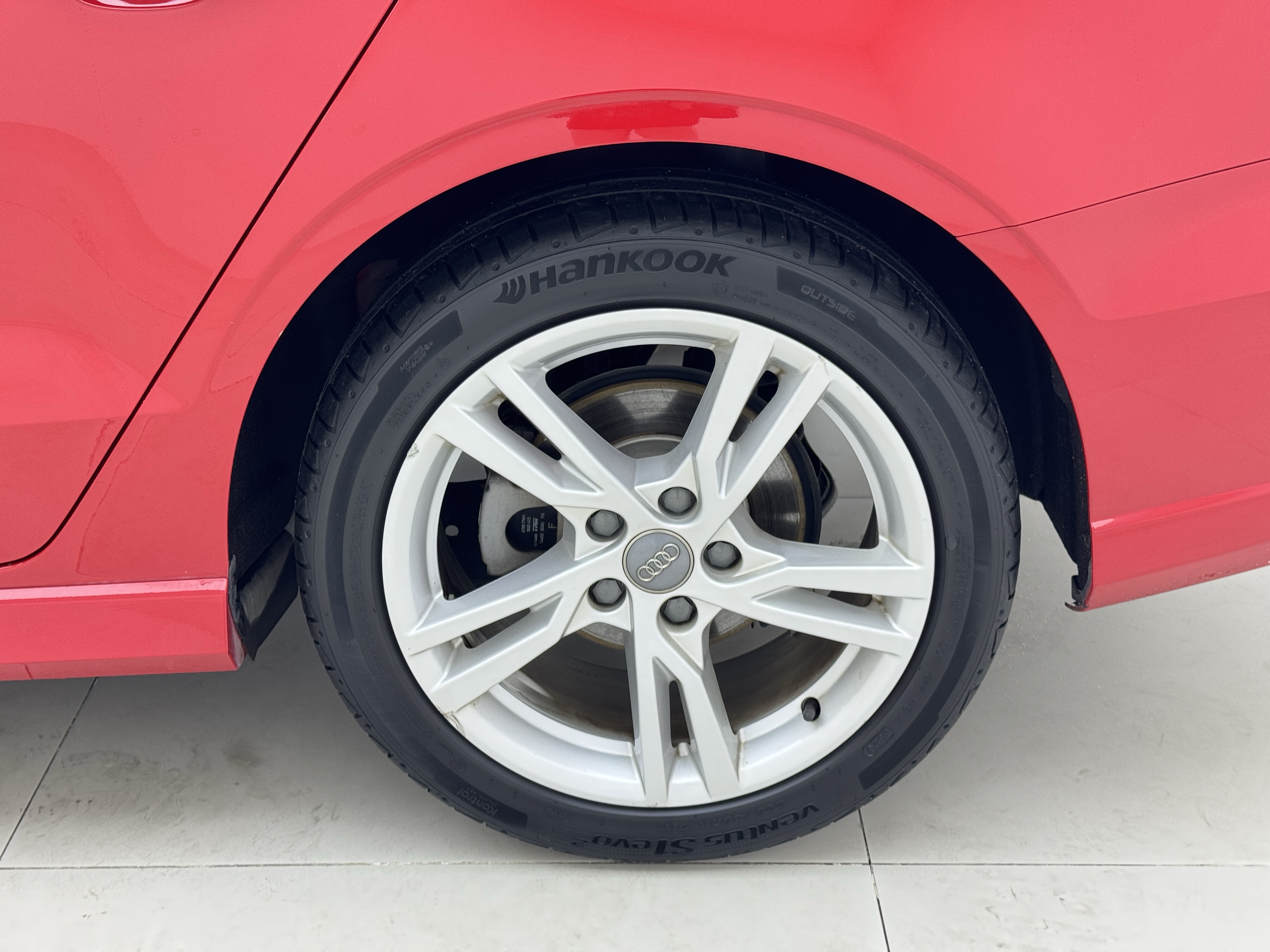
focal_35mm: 48
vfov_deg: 30.3
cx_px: 635
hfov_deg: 39.7
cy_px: 476
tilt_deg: -24.6
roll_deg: -0.2
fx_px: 1761
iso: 50
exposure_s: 1/100
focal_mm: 6.76
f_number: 1.78
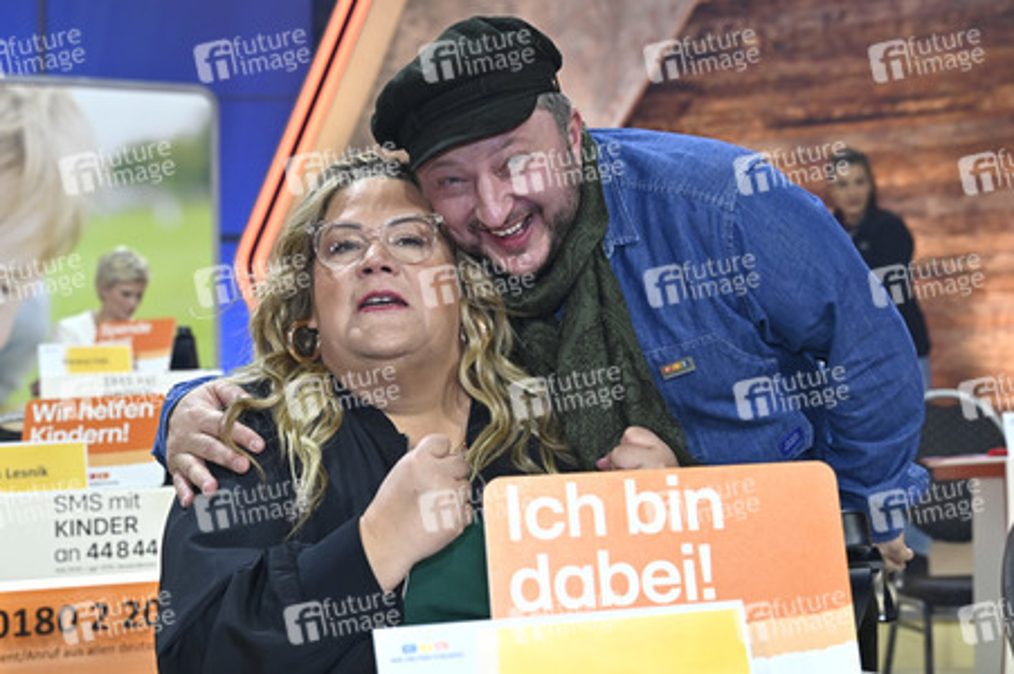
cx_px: 507
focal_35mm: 45
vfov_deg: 29.8
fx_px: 1267
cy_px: 337
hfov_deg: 43.6
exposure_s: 1/200
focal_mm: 45
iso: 1000
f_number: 4
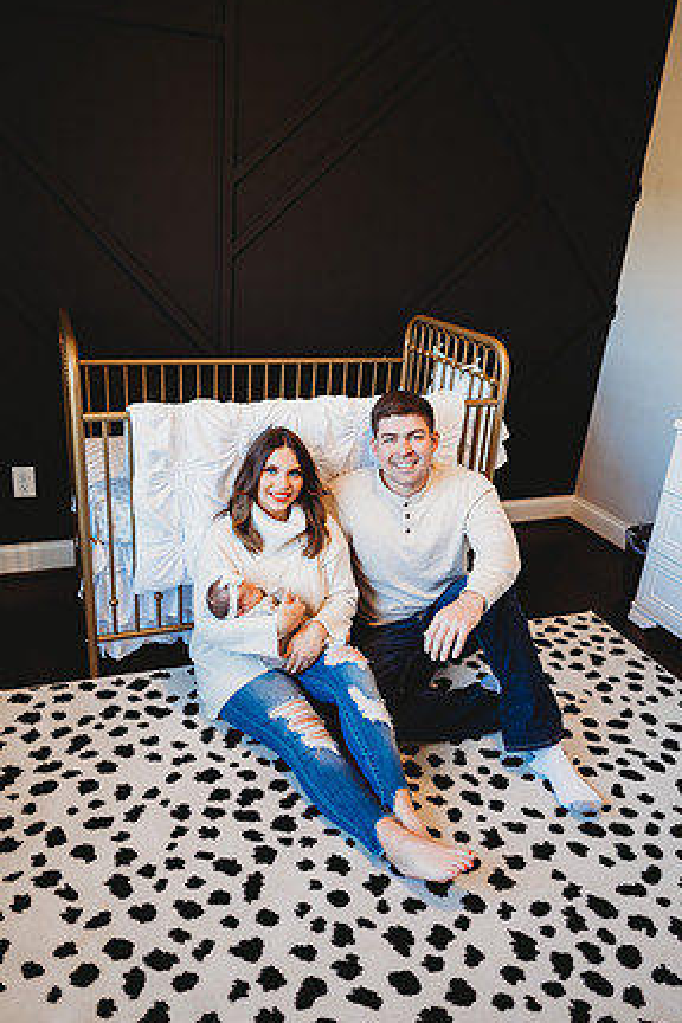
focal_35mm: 25
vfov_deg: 71.5
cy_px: 519
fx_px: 710
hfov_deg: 51.3
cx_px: 336
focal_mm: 24
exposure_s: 1/200
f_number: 2
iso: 320
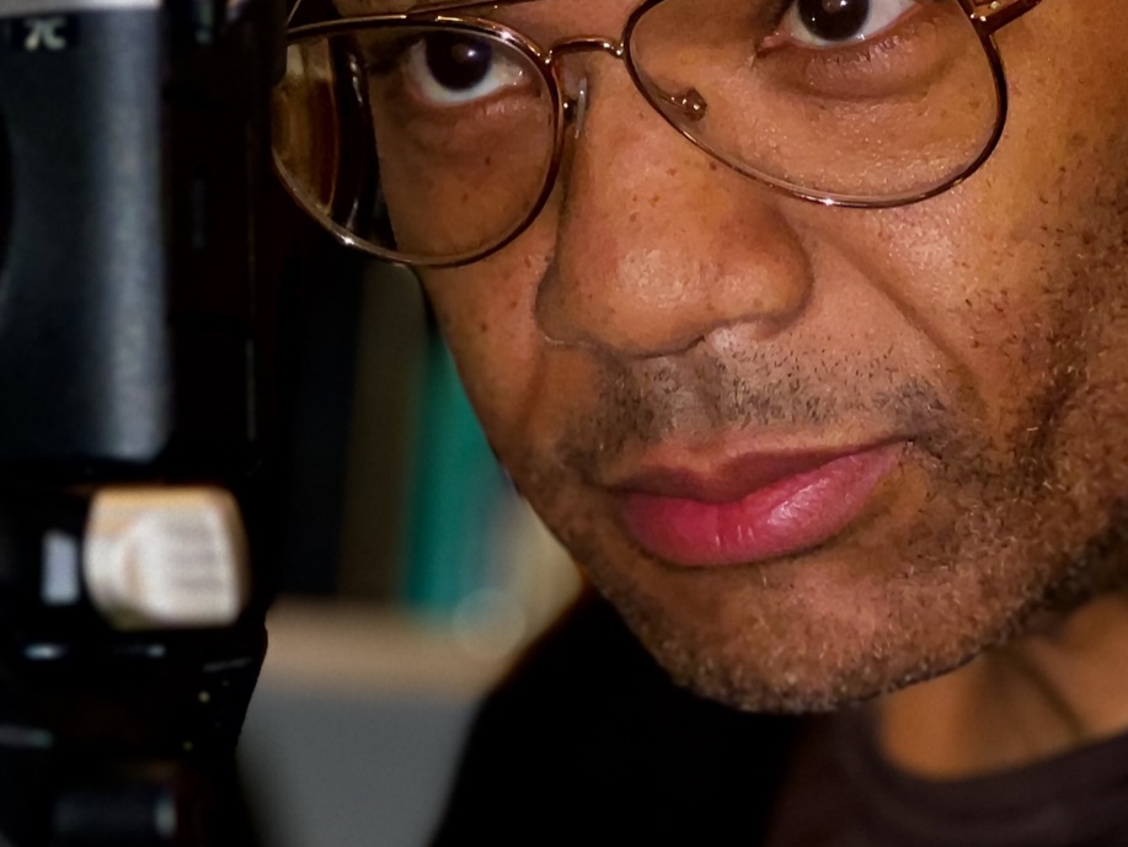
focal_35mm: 168
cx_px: 236
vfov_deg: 8.8
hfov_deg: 11.7
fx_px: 5475
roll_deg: -0.8
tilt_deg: +6.9
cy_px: 271
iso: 400
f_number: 2.8
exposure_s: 1/34
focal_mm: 9
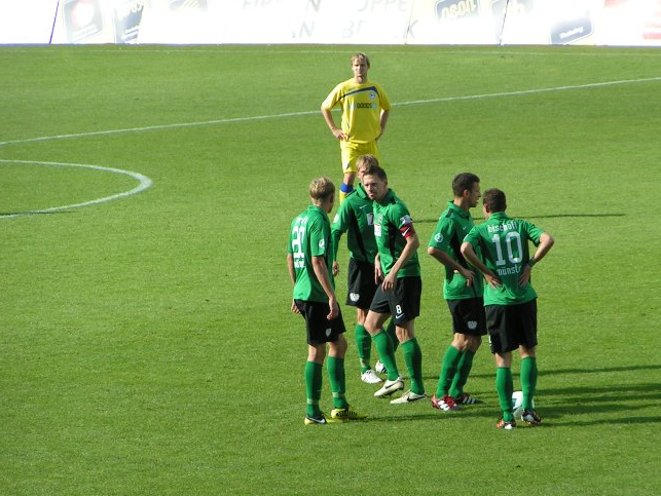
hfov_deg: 6.1
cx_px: 406
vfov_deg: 4.6
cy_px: 277
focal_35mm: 322
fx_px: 6152
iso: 50
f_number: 4.5
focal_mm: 39.6
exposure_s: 1/400
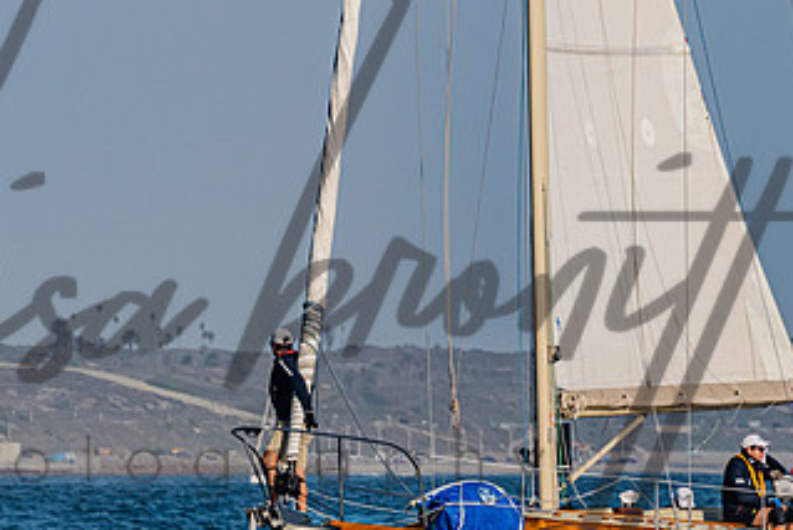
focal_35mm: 491
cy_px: 312
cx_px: 382
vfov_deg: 2.8
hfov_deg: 4.2
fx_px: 10820
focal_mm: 200
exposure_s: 1/3200
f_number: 6.3
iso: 400
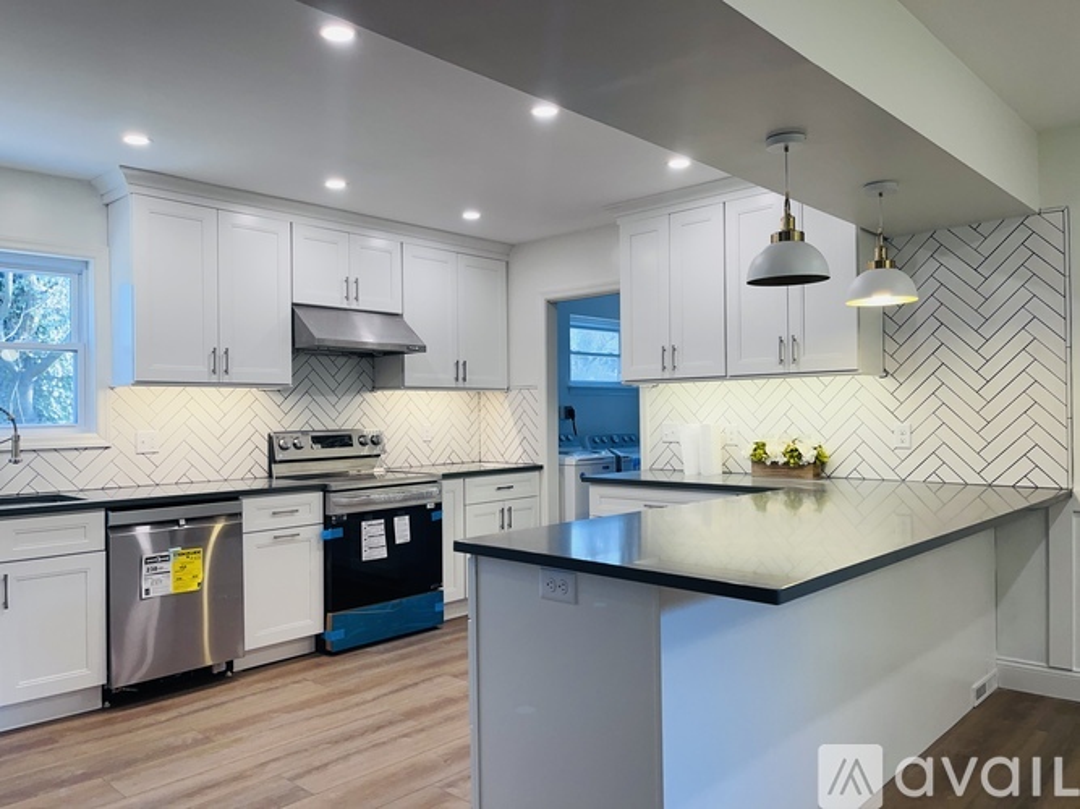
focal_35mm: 26
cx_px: 540
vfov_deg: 53.0
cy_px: 404
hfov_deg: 67.3
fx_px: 811
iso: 80
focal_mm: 5.1
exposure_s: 1/120
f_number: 1.6
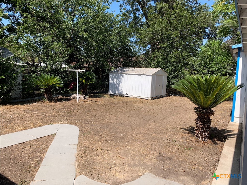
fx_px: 186
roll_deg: -2.5
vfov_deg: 53.1
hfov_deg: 67.3
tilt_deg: -4.0
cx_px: 124
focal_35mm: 26
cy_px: 92
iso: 25
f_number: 1.8
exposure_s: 1/1513
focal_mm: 4.25
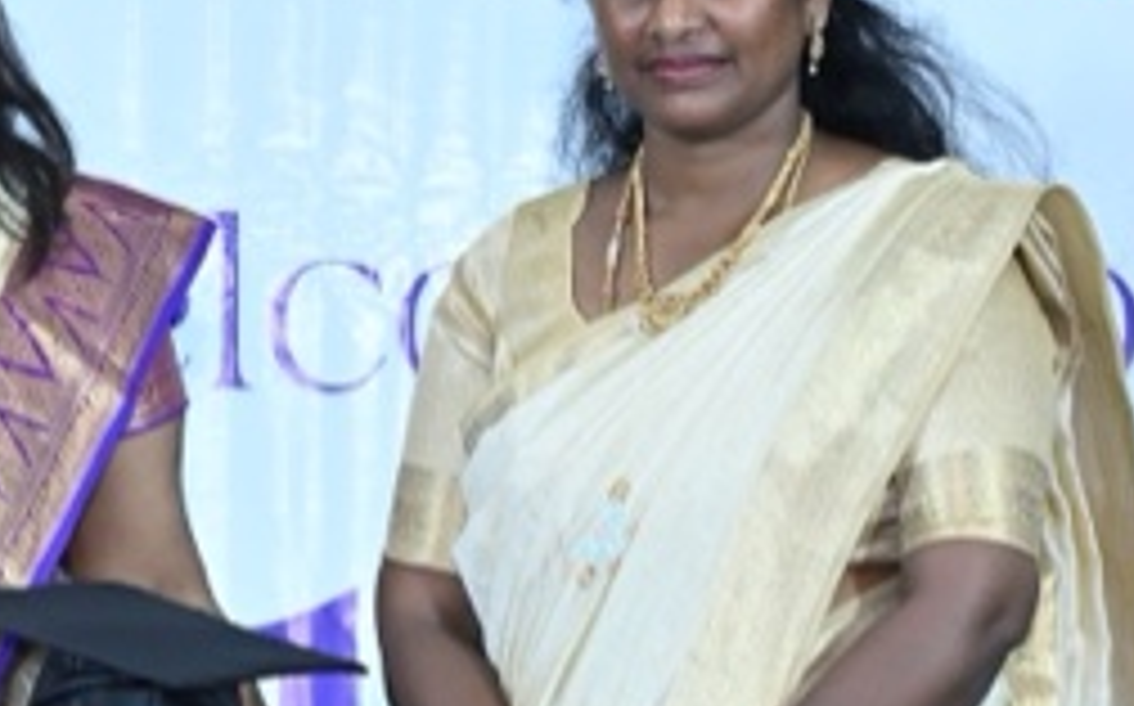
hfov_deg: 12.3
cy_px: 859
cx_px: 396
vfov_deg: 7.6
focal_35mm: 170
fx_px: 5249
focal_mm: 42
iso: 1600
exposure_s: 1/160
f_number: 6.3
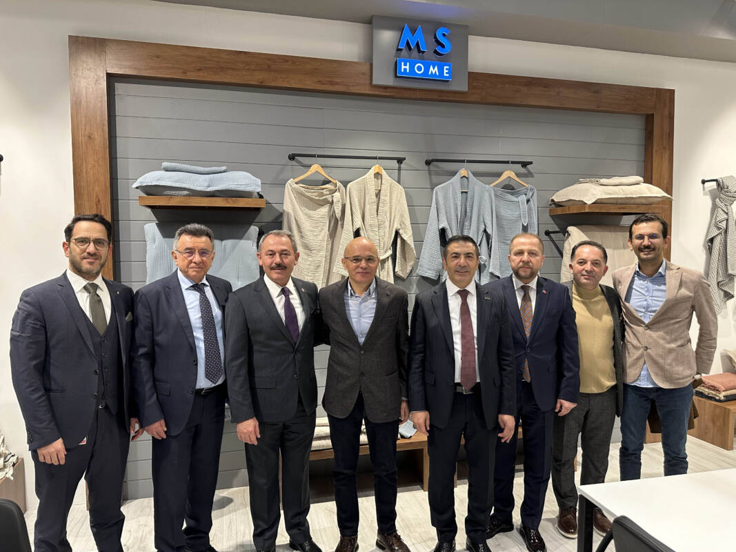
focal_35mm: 24
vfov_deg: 56.8
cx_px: 368
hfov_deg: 71.6
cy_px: 276
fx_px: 510
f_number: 1.78
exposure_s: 1/100
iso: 200
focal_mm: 6.86
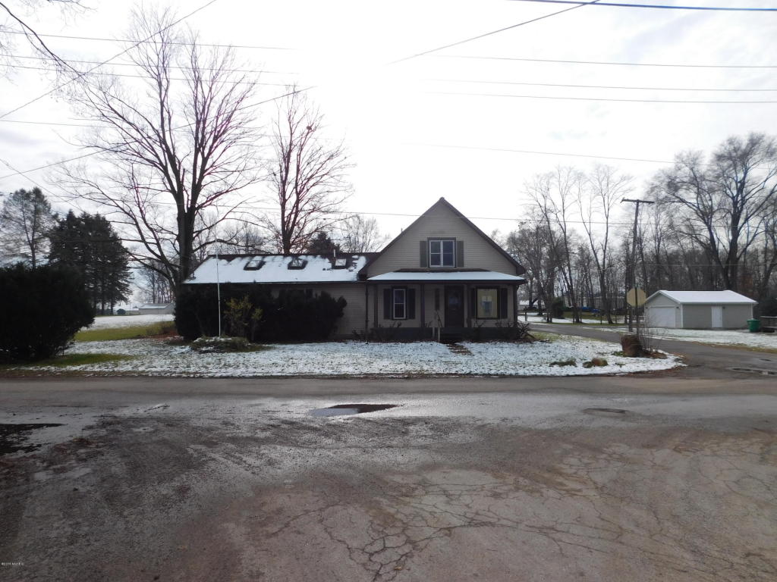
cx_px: 388
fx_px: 516
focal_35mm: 23
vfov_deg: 58.9
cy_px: 291
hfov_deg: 73.9
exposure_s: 1/500
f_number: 6
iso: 125
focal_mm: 4
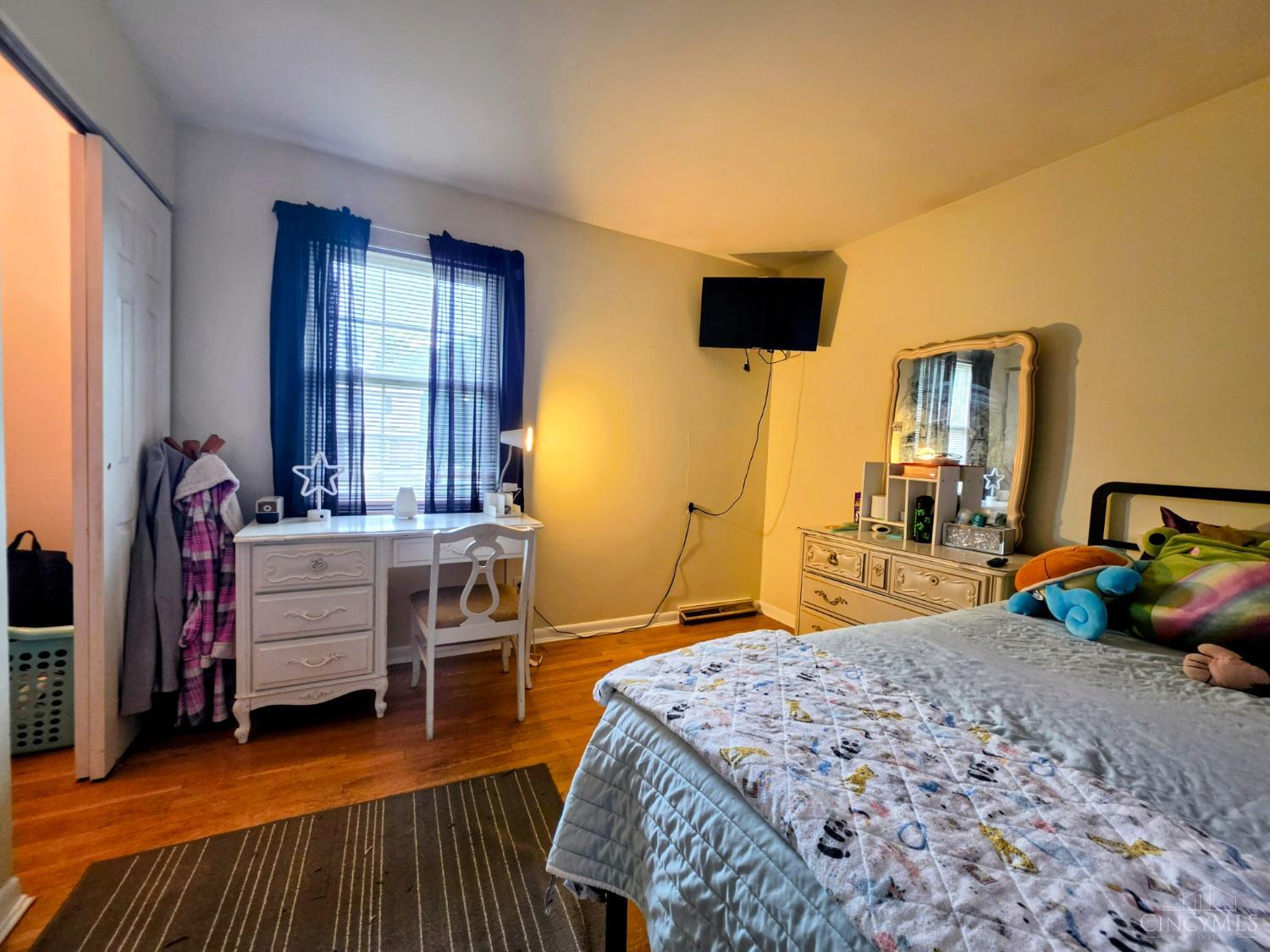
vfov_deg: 89.9
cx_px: 635
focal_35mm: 13
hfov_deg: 106.2
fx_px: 477
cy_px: 476
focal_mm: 2.2
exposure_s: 1/60
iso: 200
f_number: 1.9
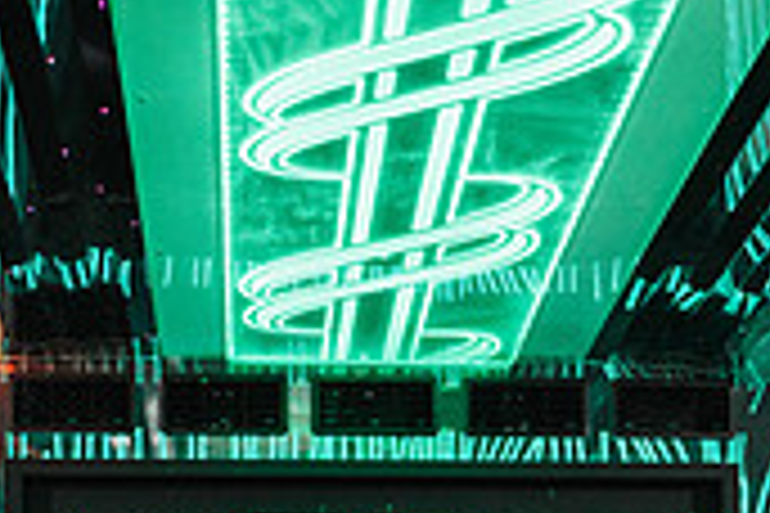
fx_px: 2566
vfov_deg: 10.9
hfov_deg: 17.0
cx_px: 495
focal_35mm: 120
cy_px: 799
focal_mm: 35
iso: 1000
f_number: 2.8
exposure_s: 1/200
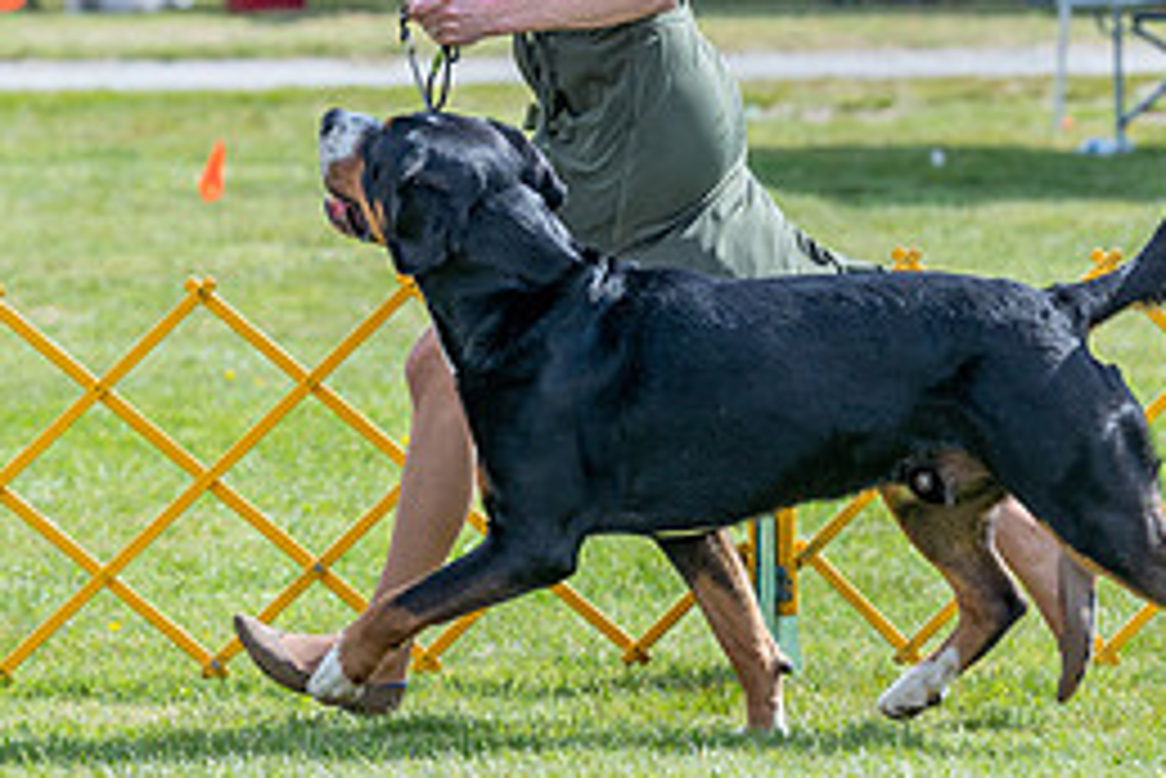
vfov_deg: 3.7
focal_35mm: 369
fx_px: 11958
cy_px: 16
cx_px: 468
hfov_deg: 5.6
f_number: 5
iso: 400
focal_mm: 165
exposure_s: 1/1600
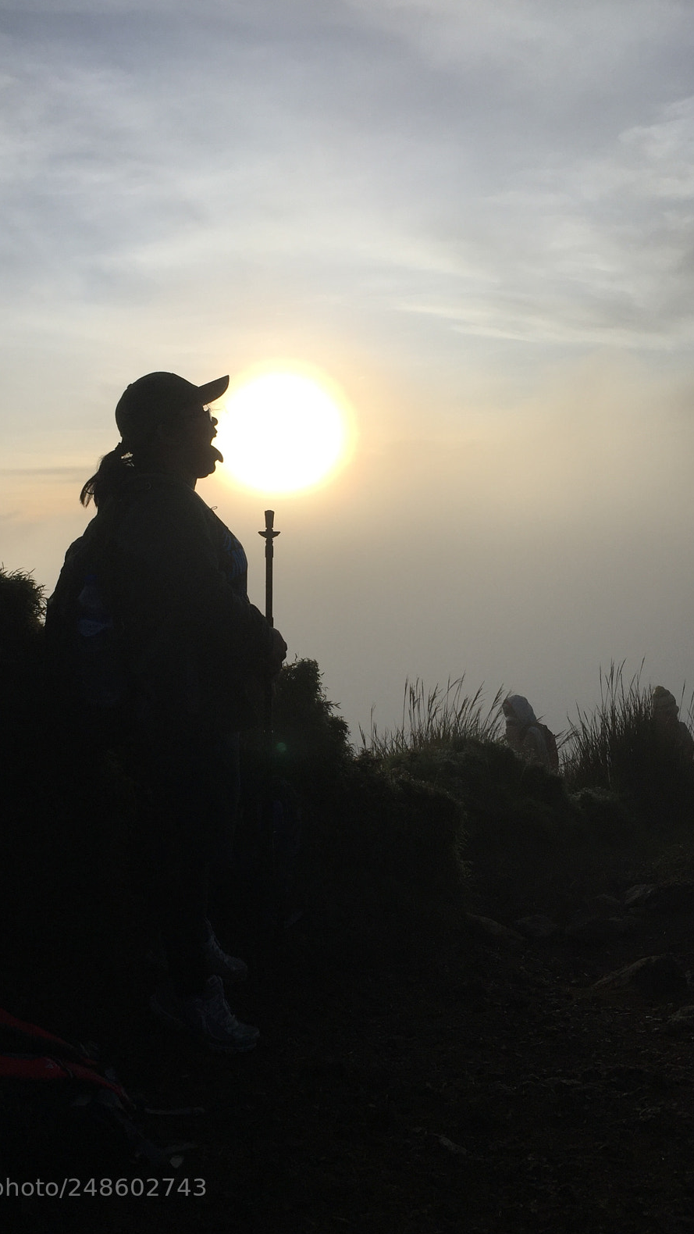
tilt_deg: -4.1
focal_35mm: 32
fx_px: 1047
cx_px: 266
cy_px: 624
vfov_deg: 61.0
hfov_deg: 36.5
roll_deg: +3.3
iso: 32
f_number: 2.2
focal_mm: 4.15
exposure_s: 1/3049
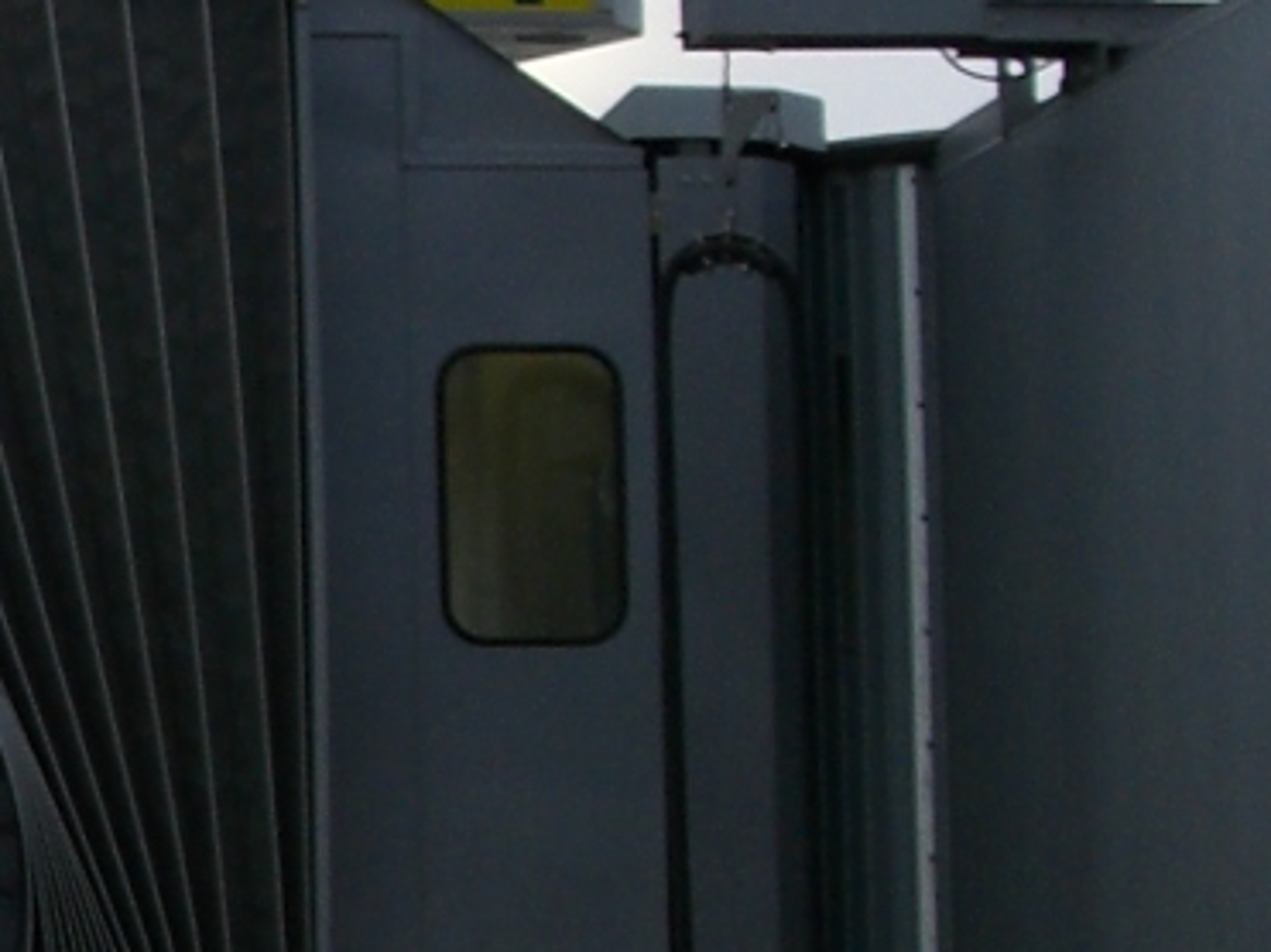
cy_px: 914
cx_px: -870
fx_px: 10461
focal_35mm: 285
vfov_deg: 5.2
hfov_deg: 6.8
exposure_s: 1/200
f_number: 3.6
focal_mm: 10.7
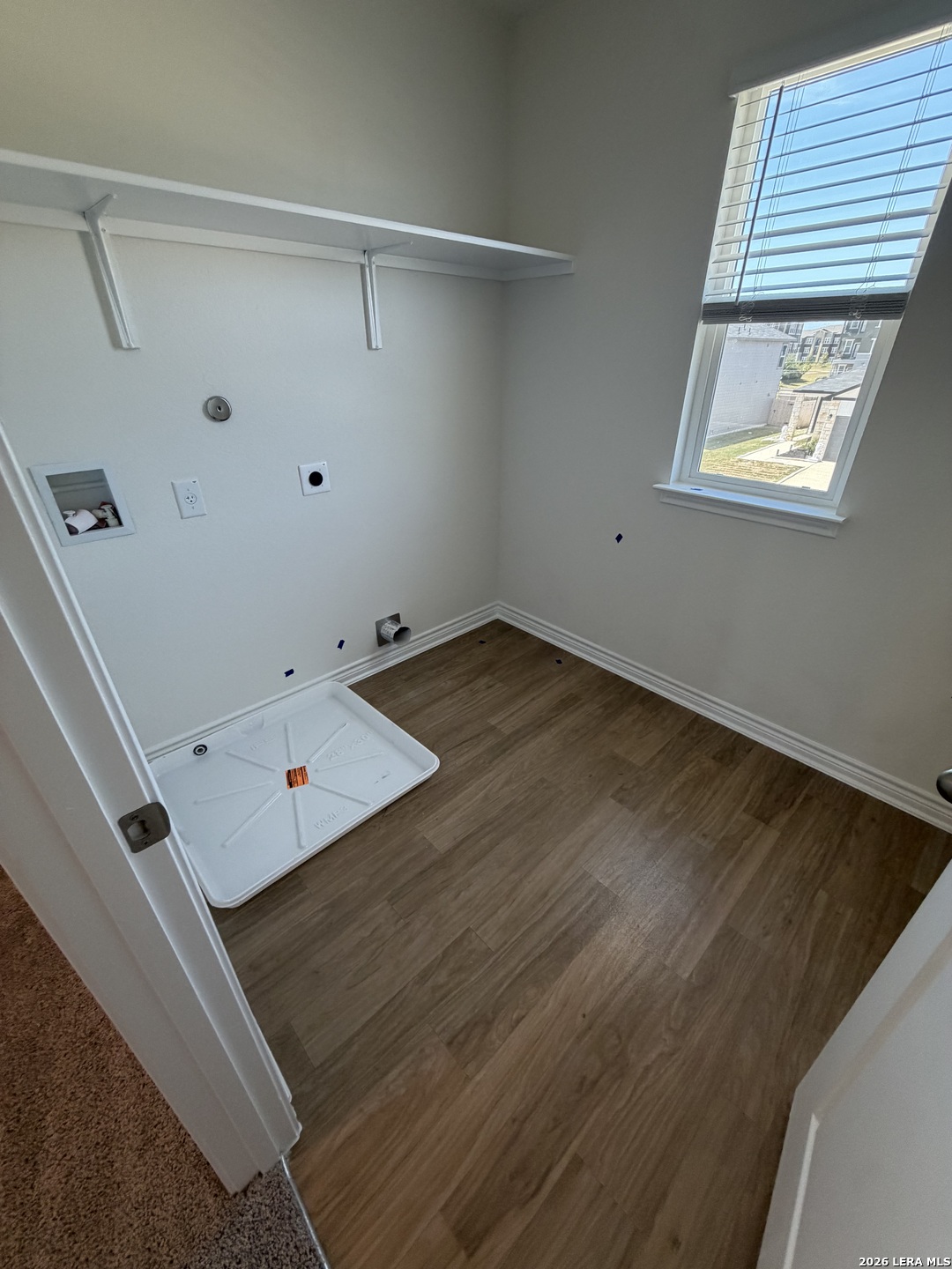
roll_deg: +1.7
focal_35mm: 14
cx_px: 476
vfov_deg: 102.1
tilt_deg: -28.7
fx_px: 513
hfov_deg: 85.7
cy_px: 634
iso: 200
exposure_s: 1/120
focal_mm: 2.22
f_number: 2.2
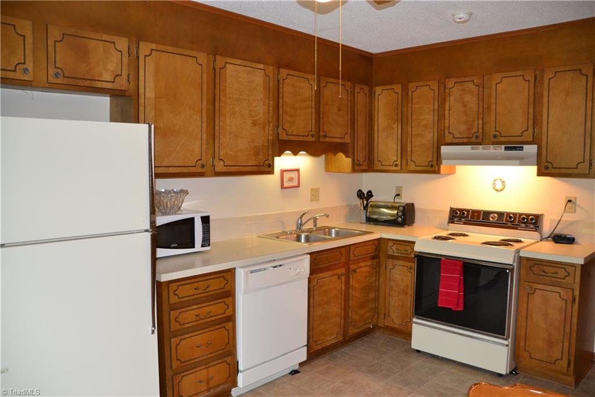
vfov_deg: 47.9
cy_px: 198
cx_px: 298
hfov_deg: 67.4
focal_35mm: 27
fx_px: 446
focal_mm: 18
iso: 400
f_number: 3.5
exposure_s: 1/60
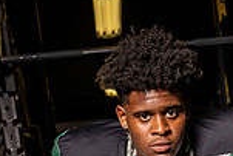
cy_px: 338
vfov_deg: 11.0
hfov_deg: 18.4
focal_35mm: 110
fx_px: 713
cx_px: 188
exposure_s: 1/500
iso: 320
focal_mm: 37
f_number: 4.5
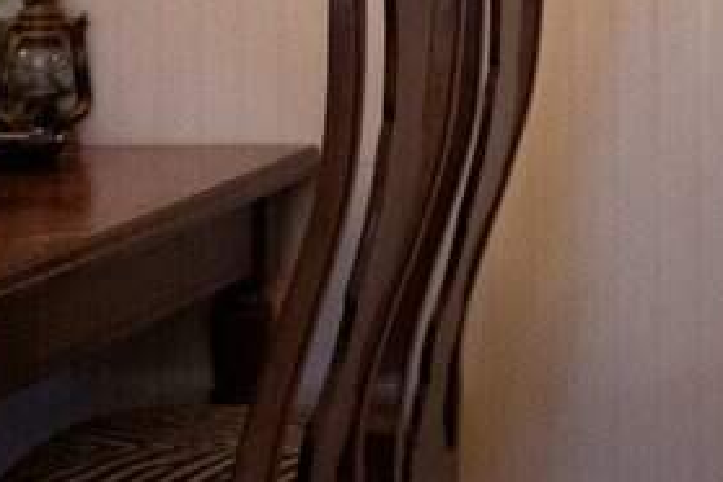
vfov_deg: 8.4
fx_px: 3193
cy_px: -259
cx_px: 1521
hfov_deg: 11.4
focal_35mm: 159
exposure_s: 1/125
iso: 8000
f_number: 4
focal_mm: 37
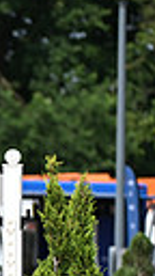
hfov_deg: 1.3
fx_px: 6927
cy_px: 266
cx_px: -428
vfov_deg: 2.3
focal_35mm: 948
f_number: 5.6
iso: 280
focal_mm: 200
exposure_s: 1/1250
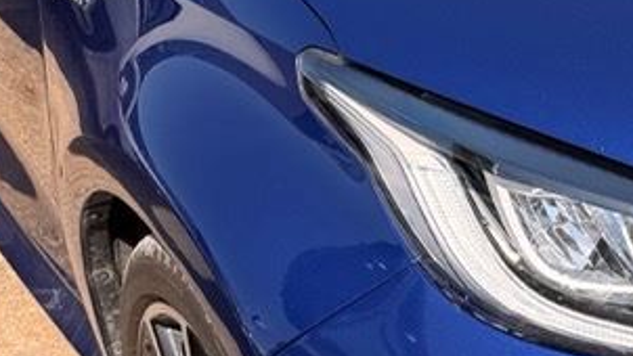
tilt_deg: -21.3
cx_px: 673
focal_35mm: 111
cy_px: 71
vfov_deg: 10.9
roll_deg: +2.2
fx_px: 1863
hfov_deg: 18.6
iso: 80
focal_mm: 6.76
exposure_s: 1/3953
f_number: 1.78
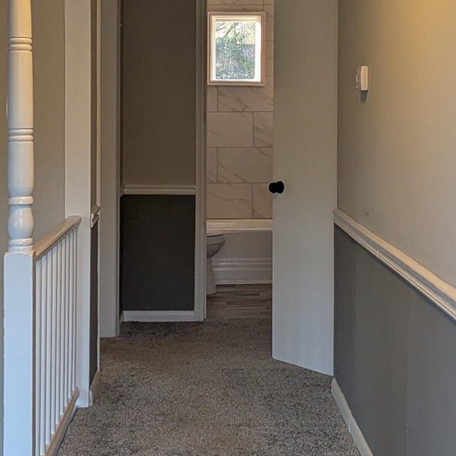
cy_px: 170
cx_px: 228
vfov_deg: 26.0
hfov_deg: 26.1
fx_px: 984
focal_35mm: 66
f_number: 1.7
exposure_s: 1/120
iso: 104
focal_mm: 4.53
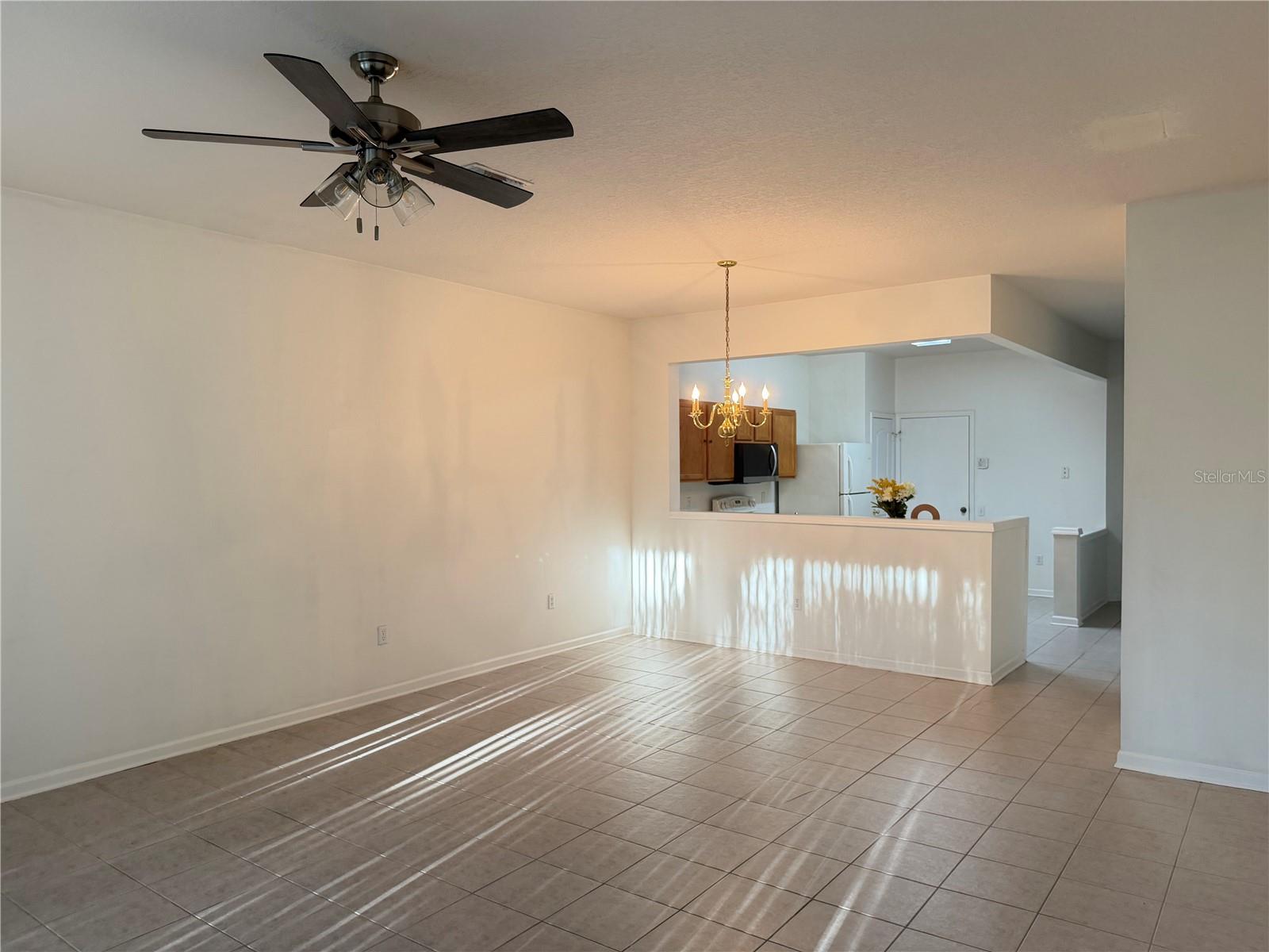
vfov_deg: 56.8
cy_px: 476
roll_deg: +0.3
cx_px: 634
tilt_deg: -1.0
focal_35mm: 24
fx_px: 880
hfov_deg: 71.6
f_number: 1.78
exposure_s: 1/60
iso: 250
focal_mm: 6.76
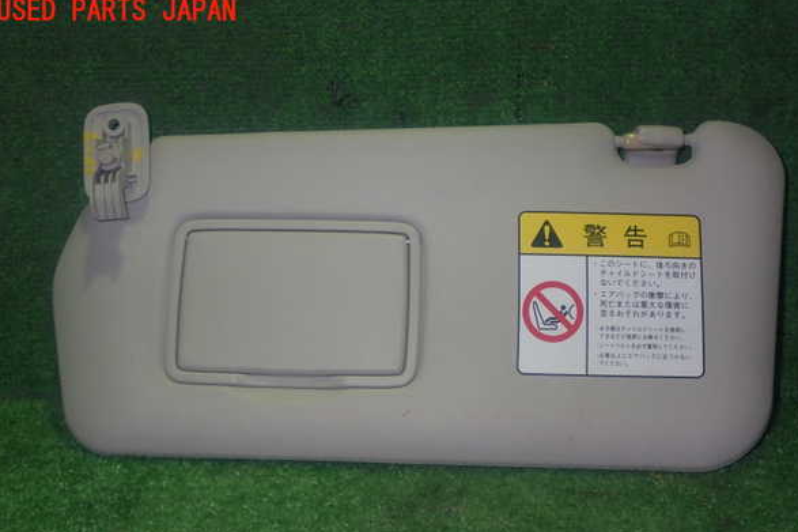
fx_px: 1108
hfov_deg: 39.6
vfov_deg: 27.0
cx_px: 397
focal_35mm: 50
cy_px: 301
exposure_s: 1/50
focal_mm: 8.4
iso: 200
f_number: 3.1
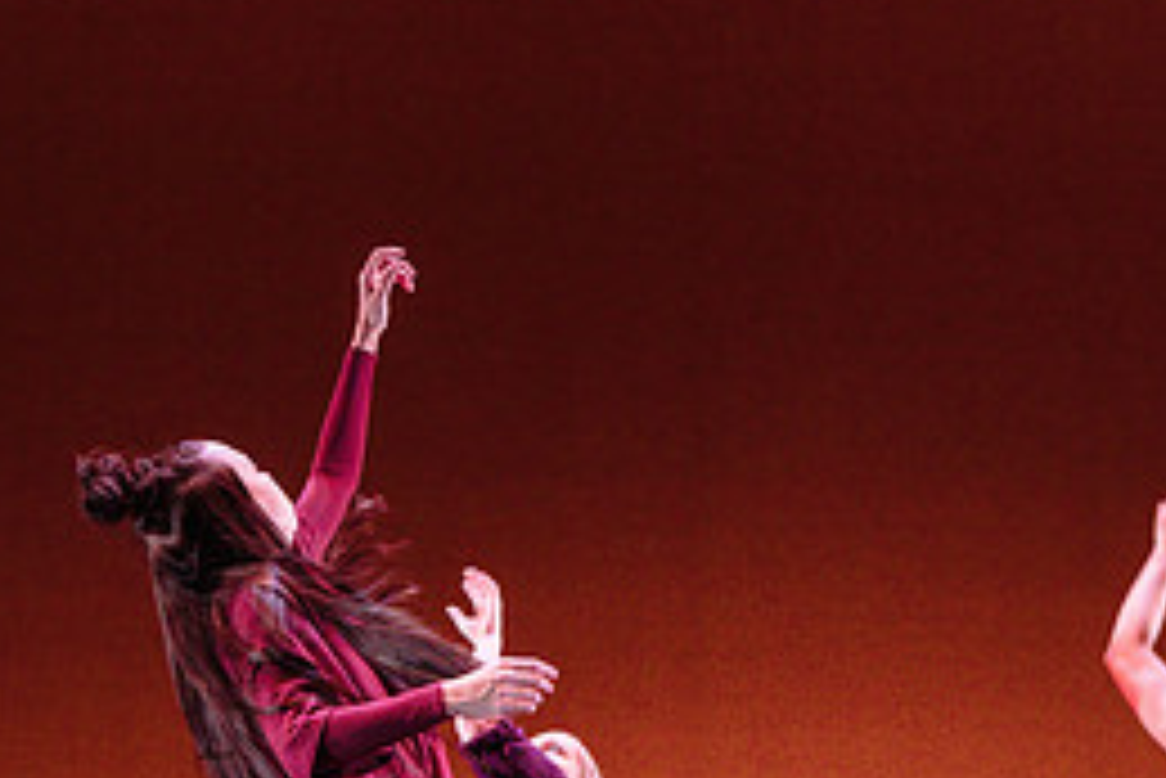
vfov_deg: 14.7
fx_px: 2917
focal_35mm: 90
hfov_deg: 22.6
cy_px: 917
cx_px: 660
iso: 2500
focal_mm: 36
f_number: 2.8
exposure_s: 1/250
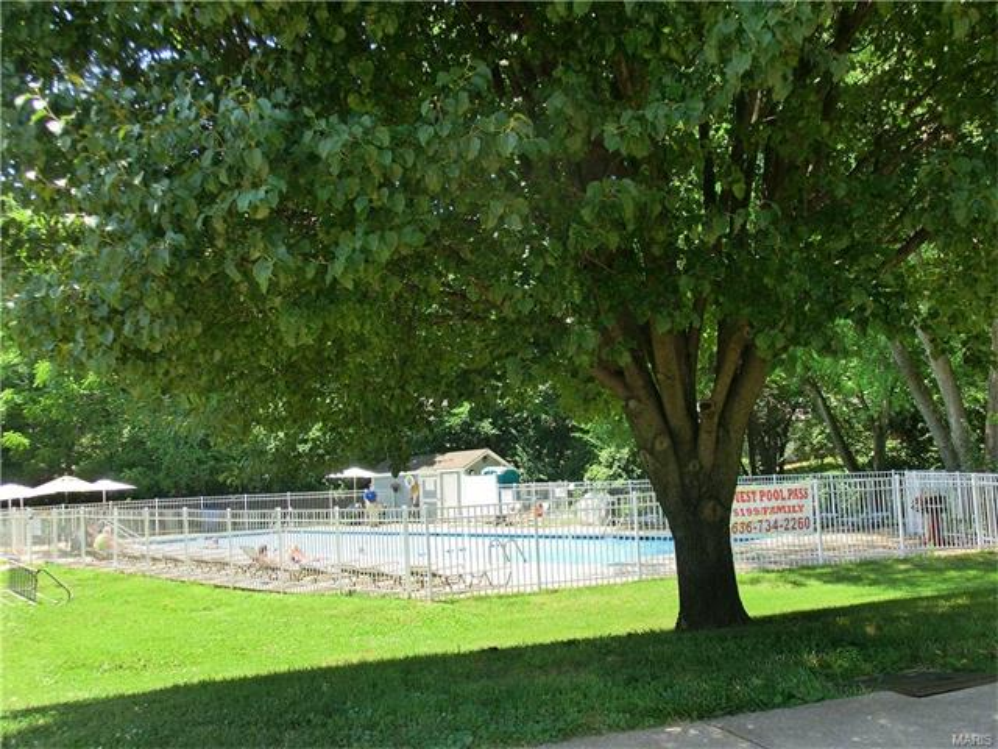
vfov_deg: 38.7
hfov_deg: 50.1
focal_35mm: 37
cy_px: 374
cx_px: 499
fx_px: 1067
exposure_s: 1/320
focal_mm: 6.61
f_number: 3.9
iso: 100
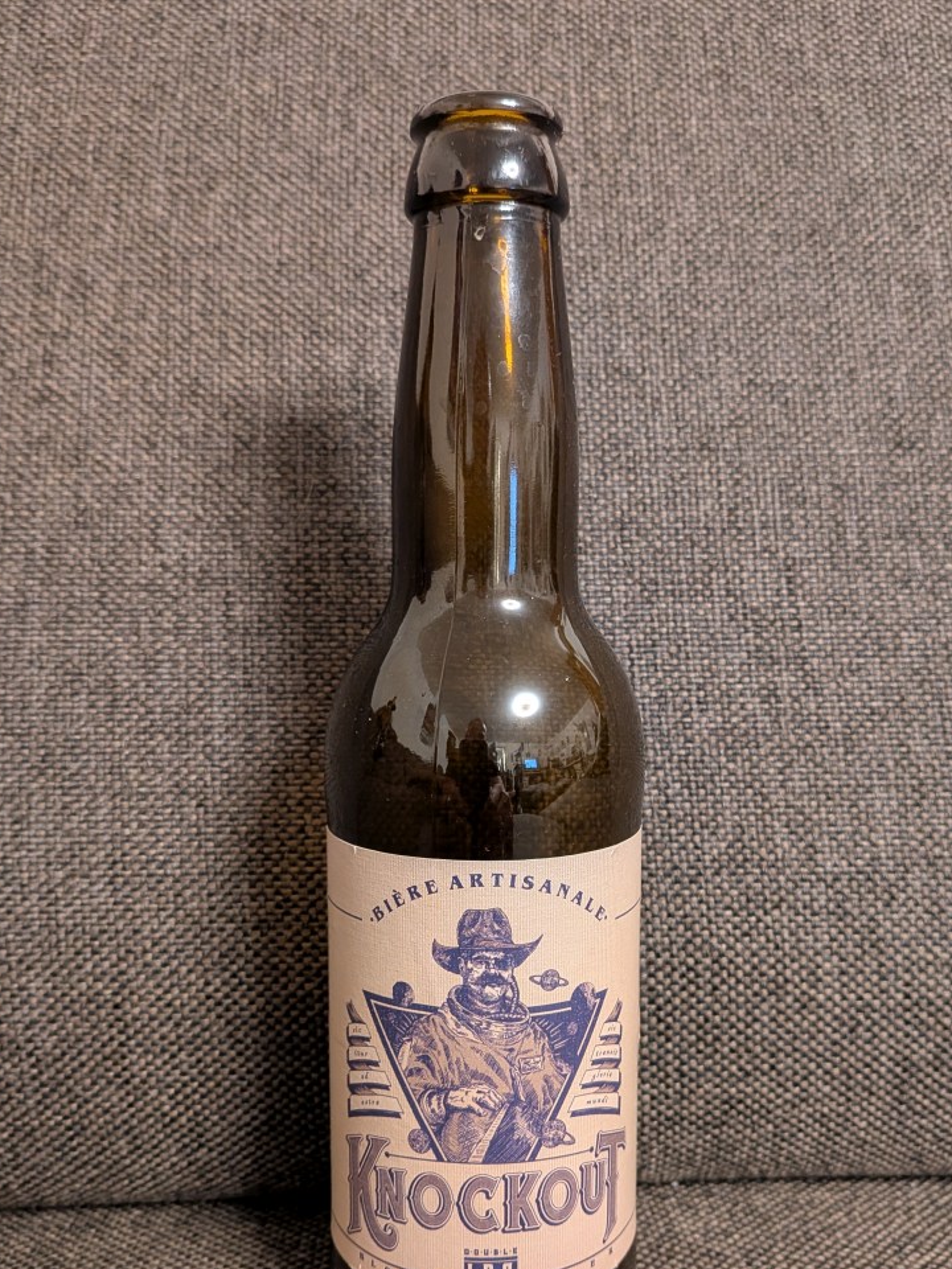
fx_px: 1100
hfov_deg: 46.8
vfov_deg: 59.7
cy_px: 728
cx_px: 491
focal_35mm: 30
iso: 329
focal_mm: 4.53
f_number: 1.7
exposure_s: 1/25
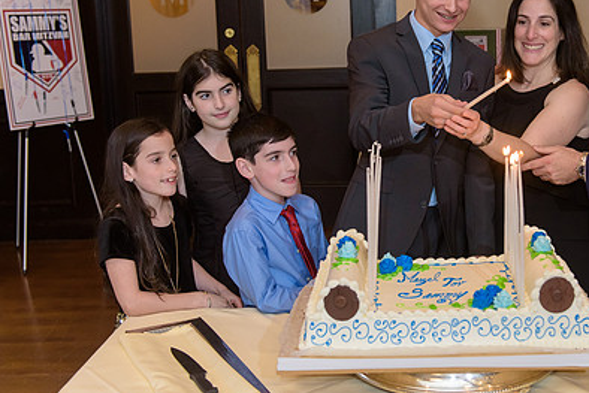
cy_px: 143
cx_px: 422
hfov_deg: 35.1
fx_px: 917
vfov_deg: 24.1
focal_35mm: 56
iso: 1600
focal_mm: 38
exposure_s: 1/125
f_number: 3.2
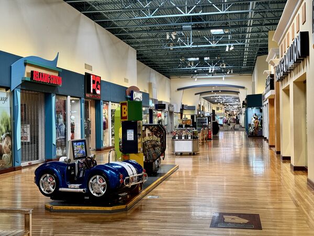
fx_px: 435
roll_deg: +0.5
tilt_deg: +0.3
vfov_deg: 30.3
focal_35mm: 48
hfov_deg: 39.7
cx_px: 157
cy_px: 118
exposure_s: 1/60
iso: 160
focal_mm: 6.86
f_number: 1.78
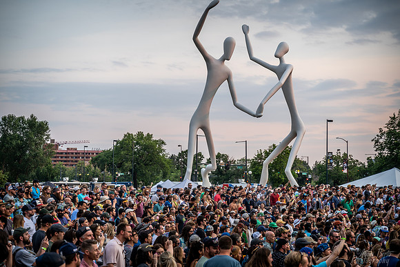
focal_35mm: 64
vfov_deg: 21.3
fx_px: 711
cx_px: 200
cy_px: 134
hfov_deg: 31.4
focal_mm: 64
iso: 100
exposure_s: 1/80
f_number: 4
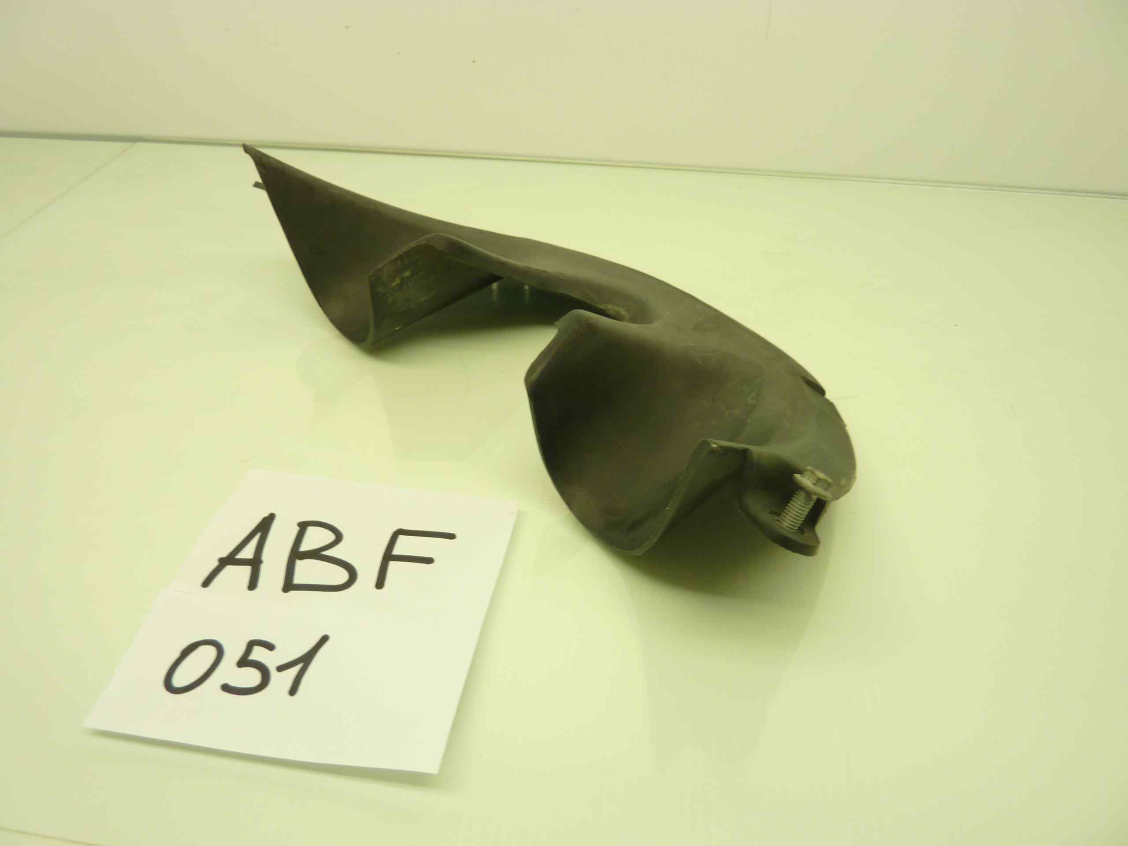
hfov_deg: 69.4
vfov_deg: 54.9
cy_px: 423
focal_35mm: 25
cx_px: 564
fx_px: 815
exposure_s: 1/30
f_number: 3.3
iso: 80
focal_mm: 4.1
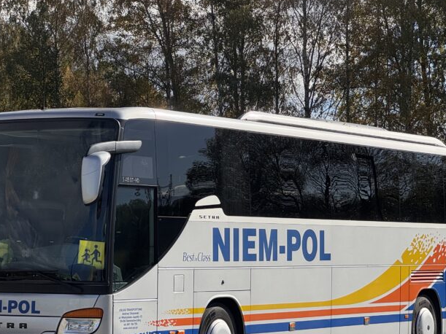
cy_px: 187
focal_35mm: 129
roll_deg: +0.4
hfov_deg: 15.3
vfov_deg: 11.5
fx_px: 1662
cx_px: 230
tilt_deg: +2.9
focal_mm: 9
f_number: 2.8
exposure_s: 1/1220
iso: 25
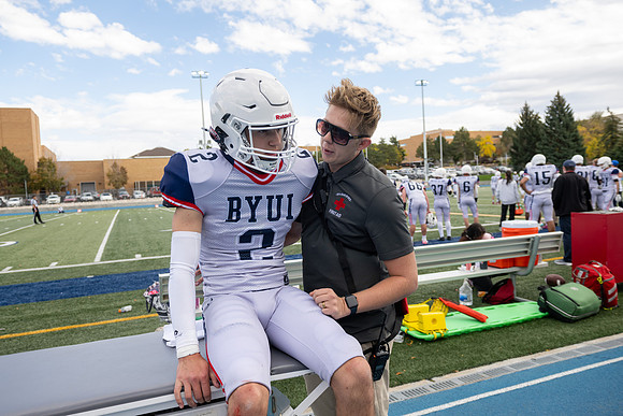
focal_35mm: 26
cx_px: 299
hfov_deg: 69.9
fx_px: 446
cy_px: 207
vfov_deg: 50.0
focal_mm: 24
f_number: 4
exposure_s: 1/500
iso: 200
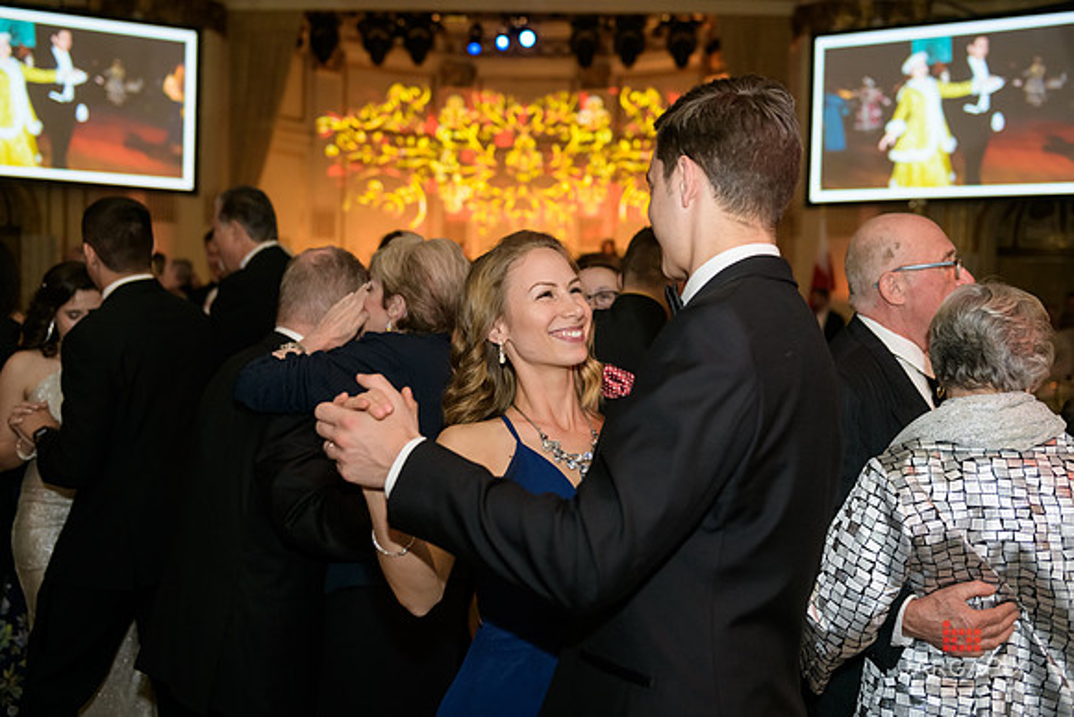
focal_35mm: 40
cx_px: 537
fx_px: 1194
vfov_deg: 33.4
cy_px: 358
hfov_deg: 48.4
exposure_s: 1/100
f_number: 3.2
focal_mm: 40
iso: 1600
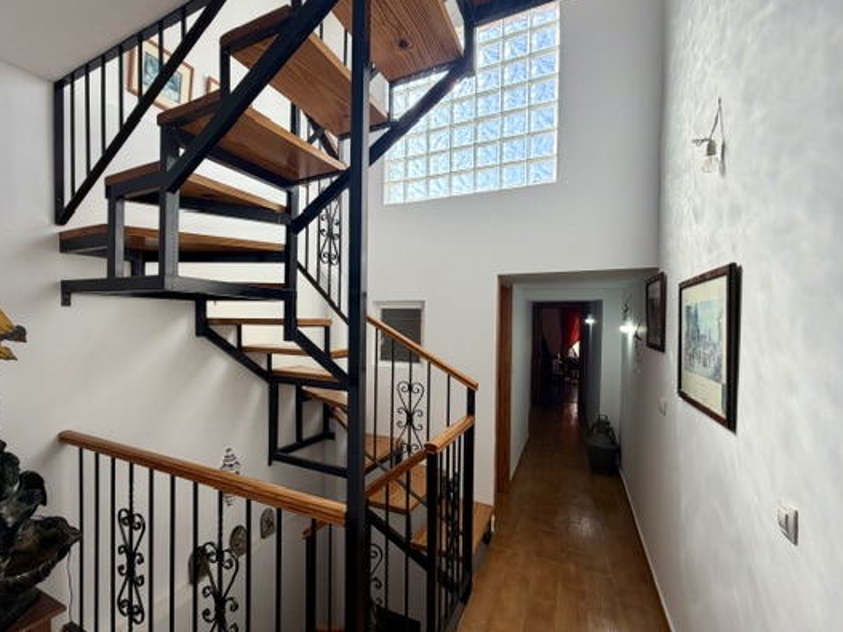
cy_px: 326
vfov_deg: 74.7
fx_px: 414
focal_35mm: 17
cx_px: 350
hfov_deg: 90.2
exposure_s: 1/157
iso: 40
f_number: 2.2
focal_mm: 2.22
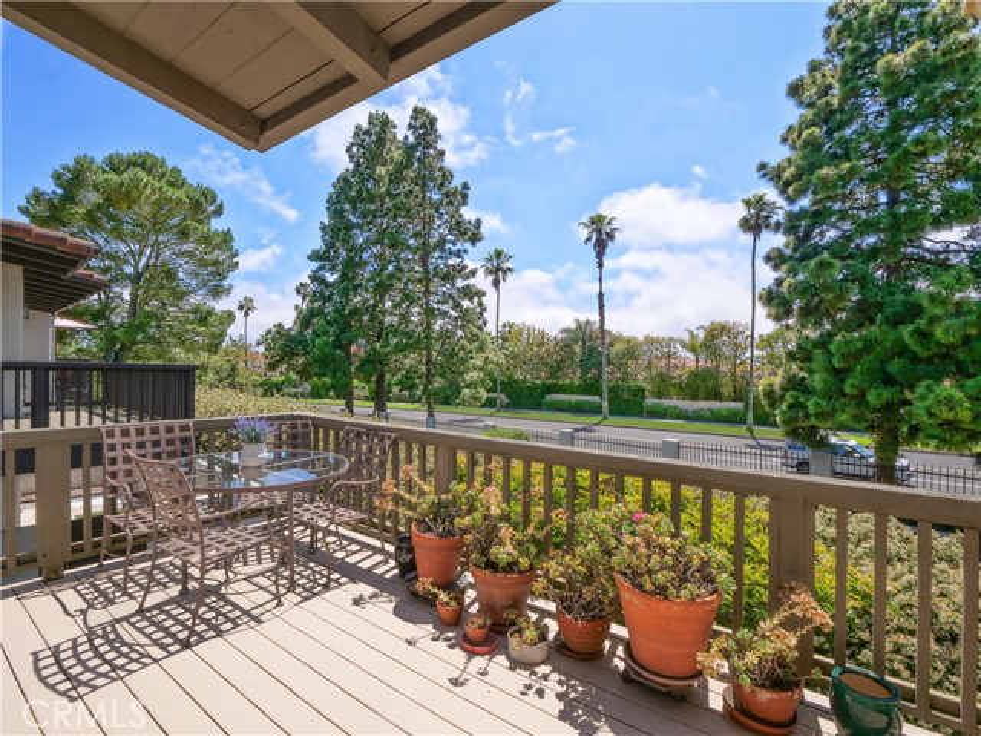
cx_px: 490
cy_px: 368
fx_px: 453
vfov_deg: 78.1
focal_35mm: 16
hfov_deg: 94.5
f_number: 14
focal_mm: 8
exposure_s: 1/125
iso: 200
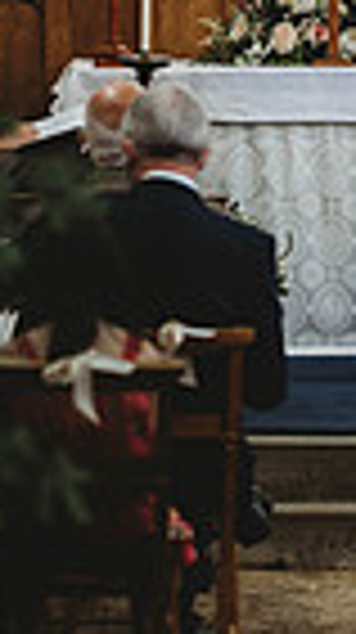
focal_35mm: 285
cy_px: 261
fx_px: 4797
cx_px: 356
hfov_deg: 4.2
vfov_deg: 7.6
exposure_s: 1/160
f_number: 1.8
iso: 560
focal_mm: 85
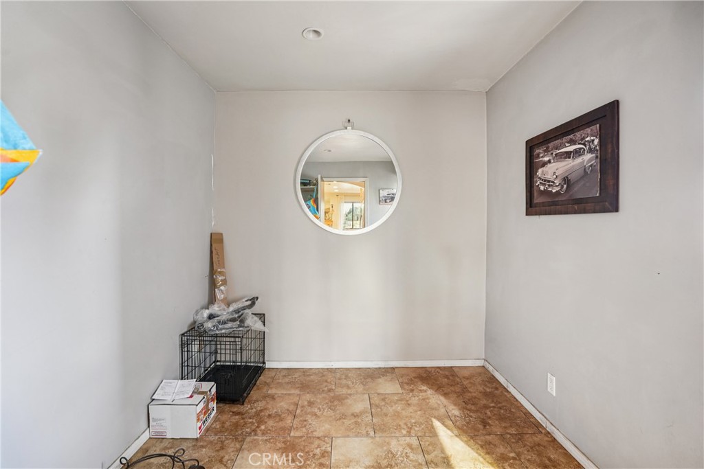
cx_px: 352
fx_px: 313
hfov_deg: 96.7
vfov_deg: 73.8
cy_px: 234
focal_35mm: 16
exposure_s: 1
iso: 400
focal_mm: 16
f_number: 8
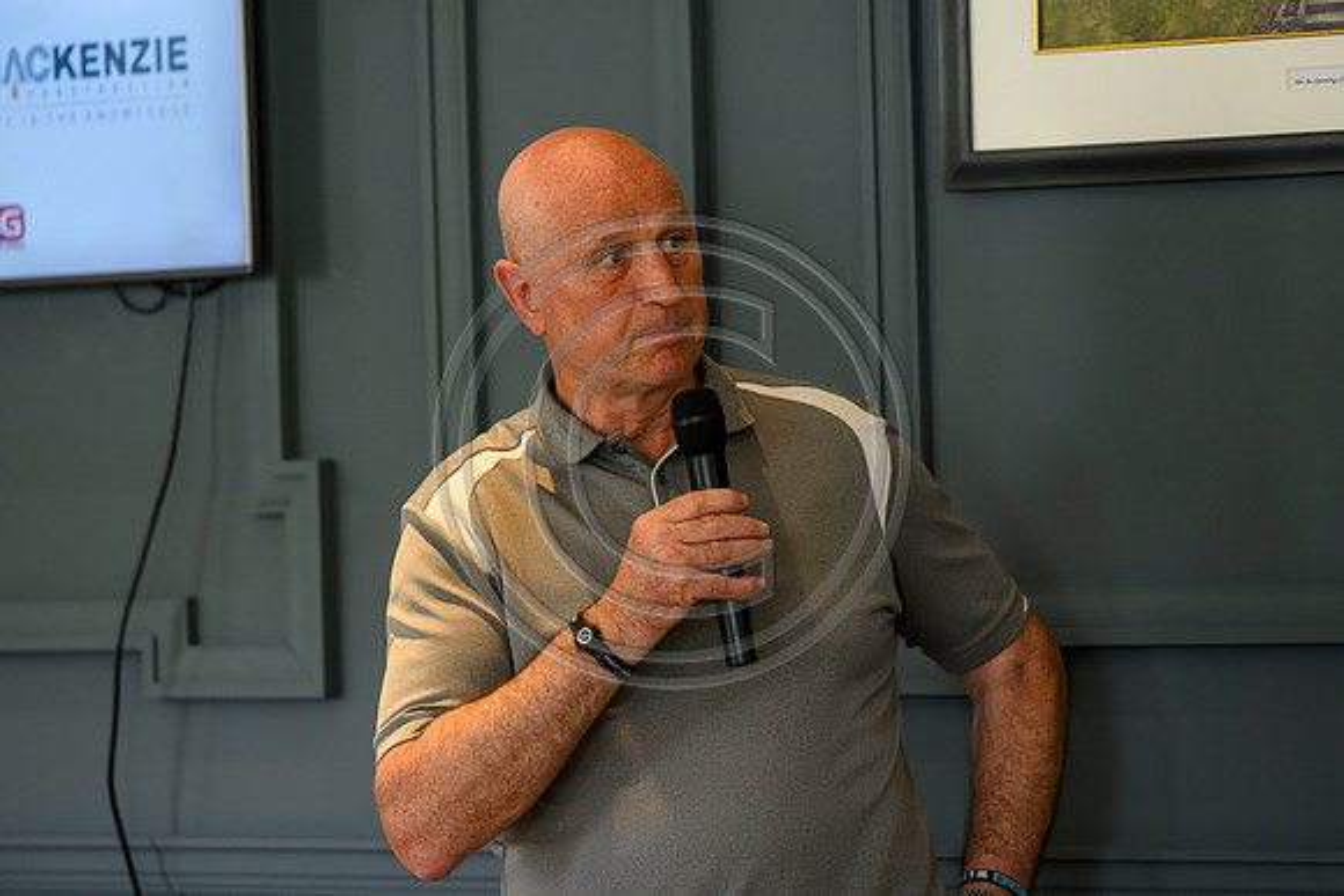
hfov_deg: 10.5
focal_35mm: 195
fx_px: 7281
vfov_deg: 7.0
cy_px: 448
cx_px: 672
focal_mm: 195
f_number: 4
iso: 4000
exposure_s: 1/500
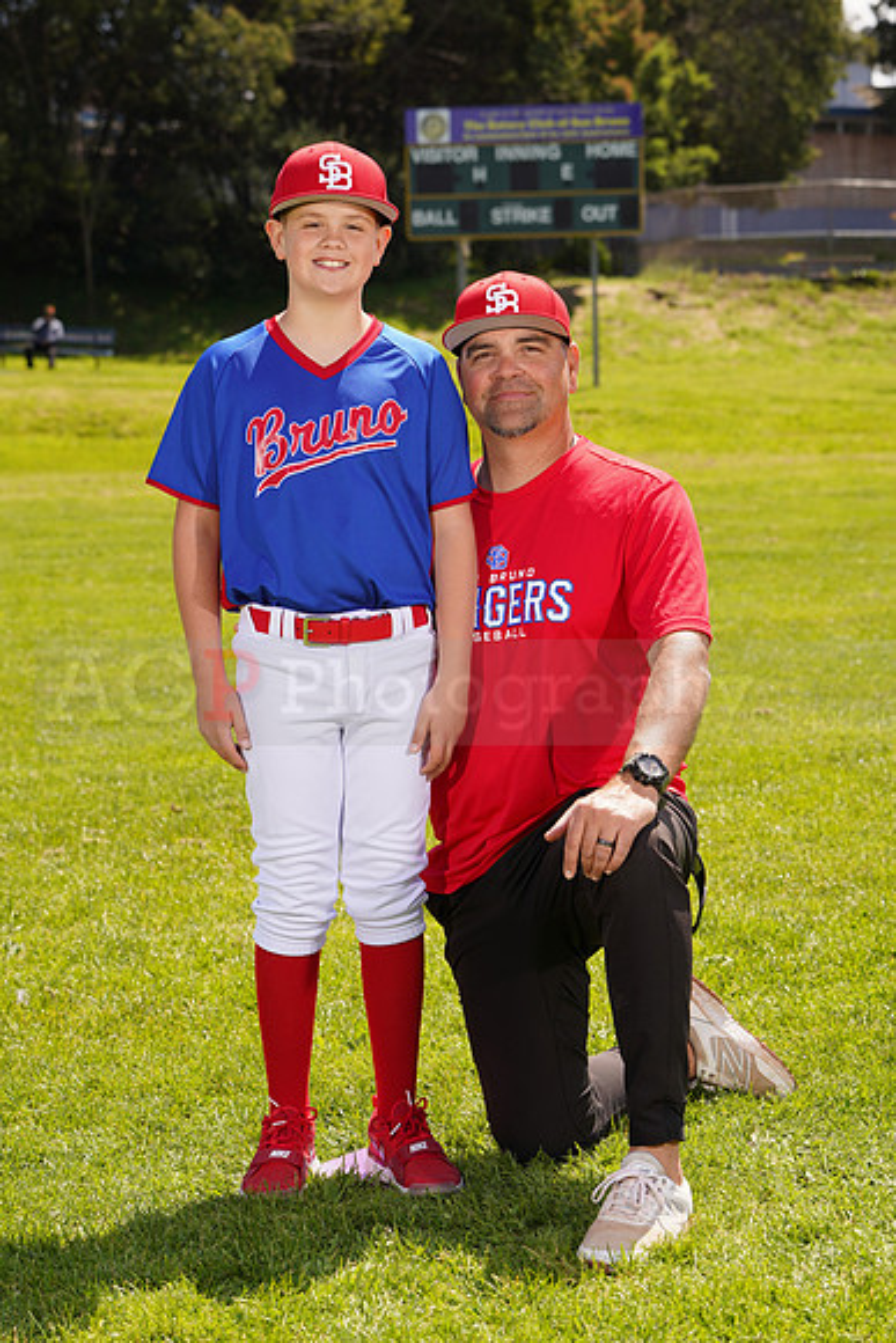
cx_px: 448
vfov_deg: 20.4
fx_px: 3731
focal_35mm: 100
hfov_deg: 13.7
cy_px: 672
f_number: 9
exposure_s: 1/160
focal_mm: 100
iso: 100
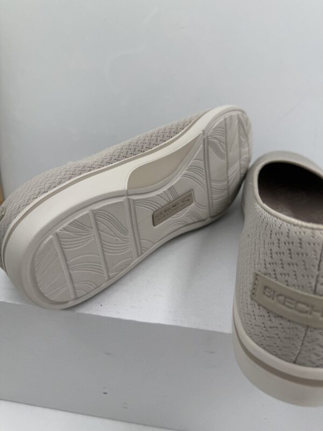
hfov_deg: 56.8
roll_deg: -1.3
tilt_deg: -30.9
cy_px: 216
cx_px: 162
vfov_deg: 71.6
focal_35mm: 24
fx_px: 299
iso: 80
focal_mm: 6.76
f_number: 1.78
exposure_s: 1/955
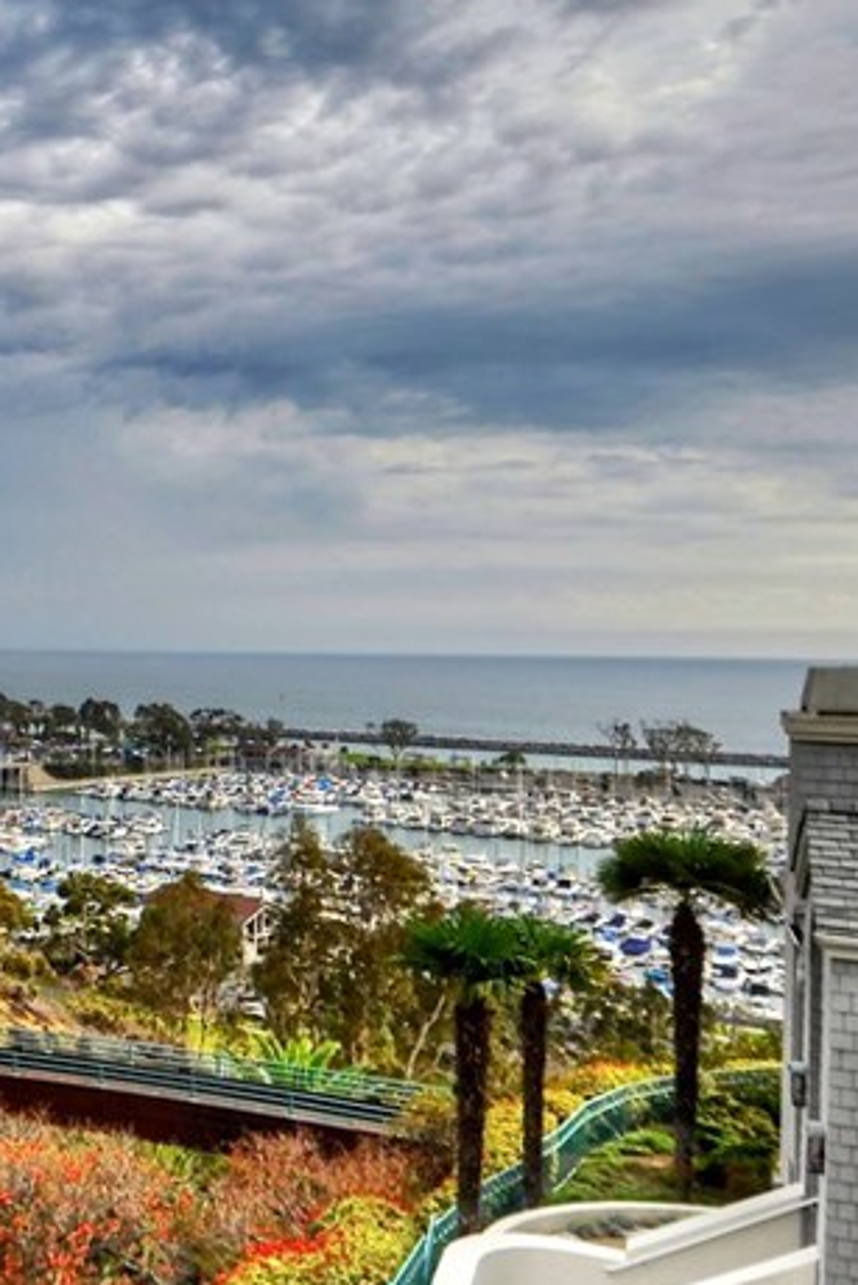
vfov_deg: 48.4
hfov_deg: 28.1
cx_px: -235
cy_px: 651
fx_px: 1429
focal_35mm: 40
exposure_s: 1/1250
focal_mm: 12
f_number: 7.1
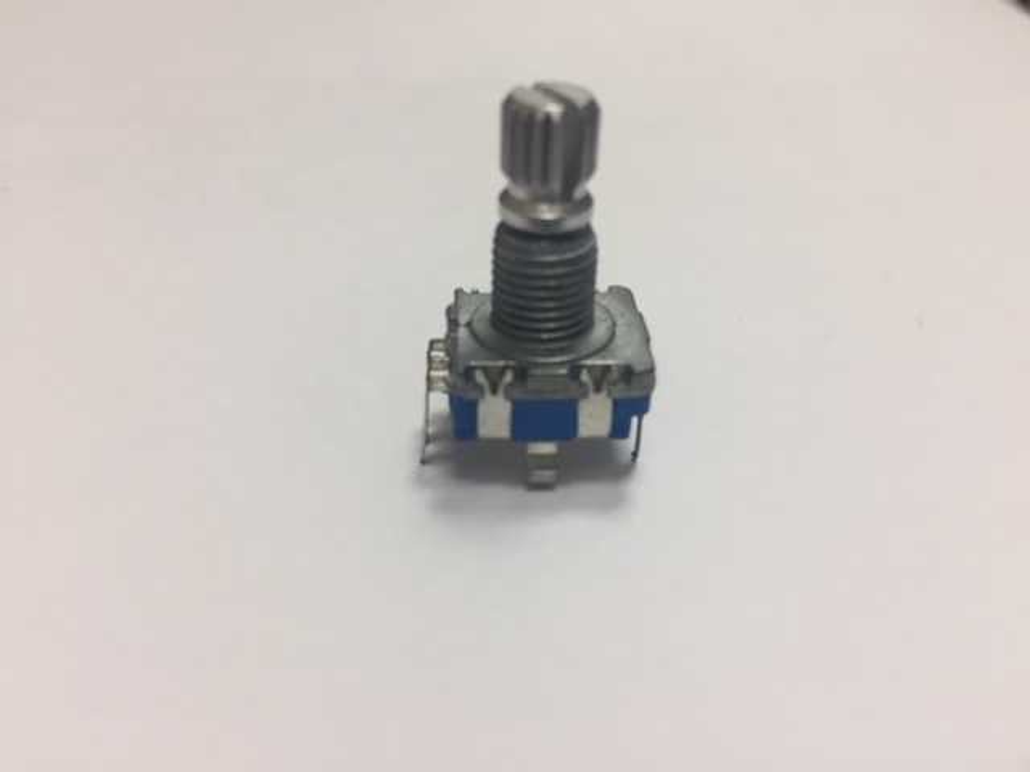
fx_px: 863
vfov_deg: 48.2
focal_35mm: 29
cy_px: 386
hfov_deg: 61.7
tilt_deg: -31.3
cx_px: 515
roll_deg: +0.1
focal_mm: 4.15
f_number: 2.2
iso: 40
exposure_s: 1/33
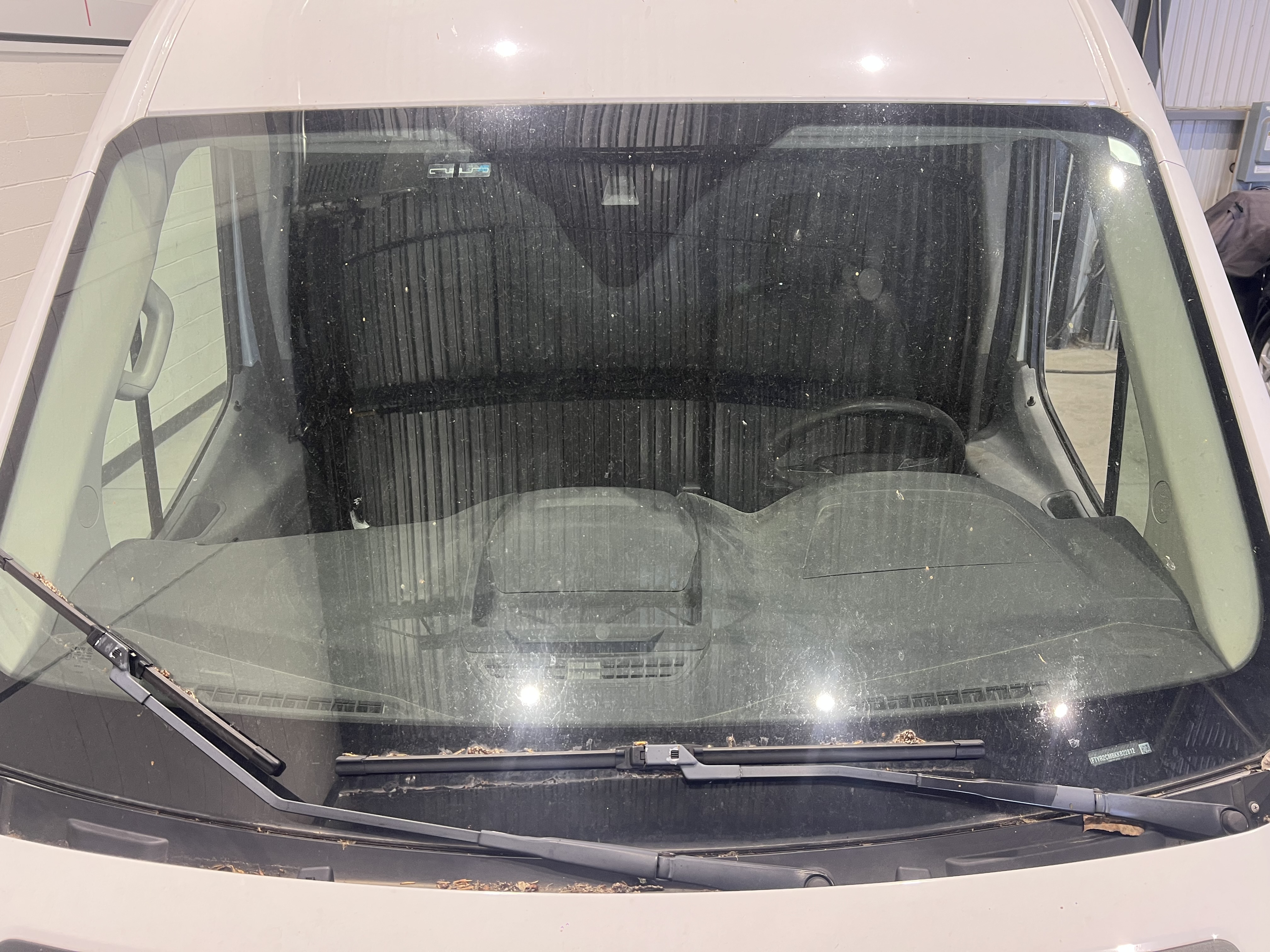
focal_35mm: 26
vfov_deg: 53.1
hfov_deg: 67.3
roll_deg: +0.5
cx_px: 635
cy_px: 476
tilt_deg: -22.7
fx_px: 954
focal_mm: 5.7
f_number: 1.5
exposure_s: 1/60
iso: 100
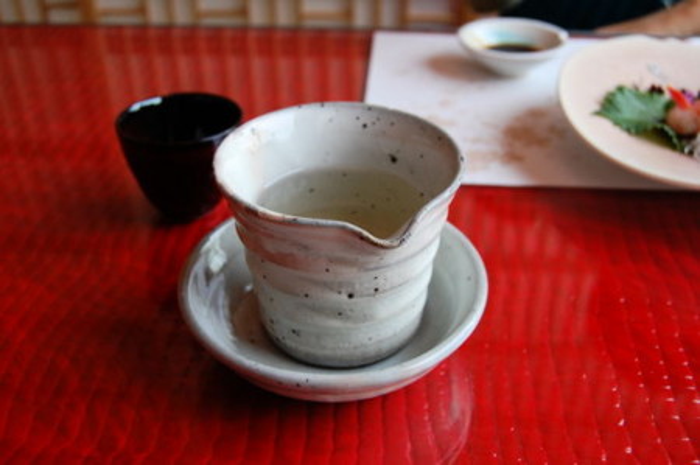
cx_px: 350
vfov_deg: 34.1
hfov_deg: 49.6
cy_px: 232
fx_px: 757
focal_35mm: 39
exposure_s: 1/60
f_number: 5.6
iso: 400
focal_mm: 26
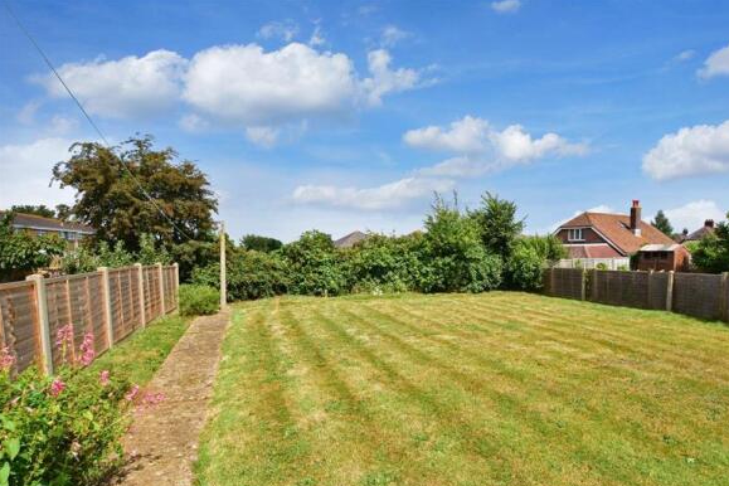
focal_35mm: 17
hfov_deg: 92.8
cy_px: 273
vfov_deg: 70.2
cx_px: 410
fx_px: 344
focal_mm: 10
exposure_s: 1/200
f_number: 20
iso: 400
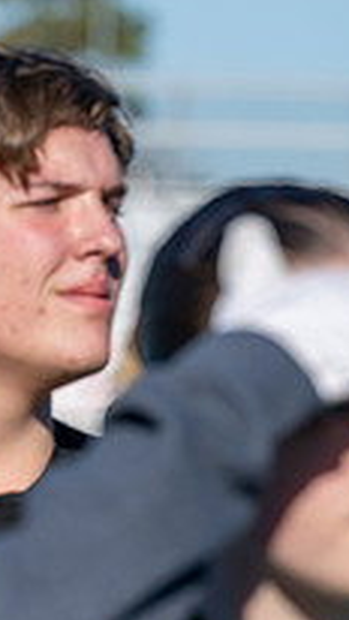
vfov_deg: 4.7
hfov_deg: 2.6
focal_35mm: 458
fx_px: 7529
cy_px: 378
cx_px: -421
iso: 250
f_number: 5
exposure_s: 1/2000
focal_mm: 155
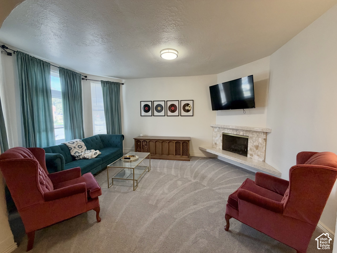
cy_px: 126
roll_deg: +0.4
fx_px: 136
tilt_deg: -4.9
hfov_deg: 102.1
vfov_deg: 85.7
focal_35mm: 14
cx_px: 168
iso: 200
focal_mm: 2.22
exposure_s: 1/60
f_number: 2.2
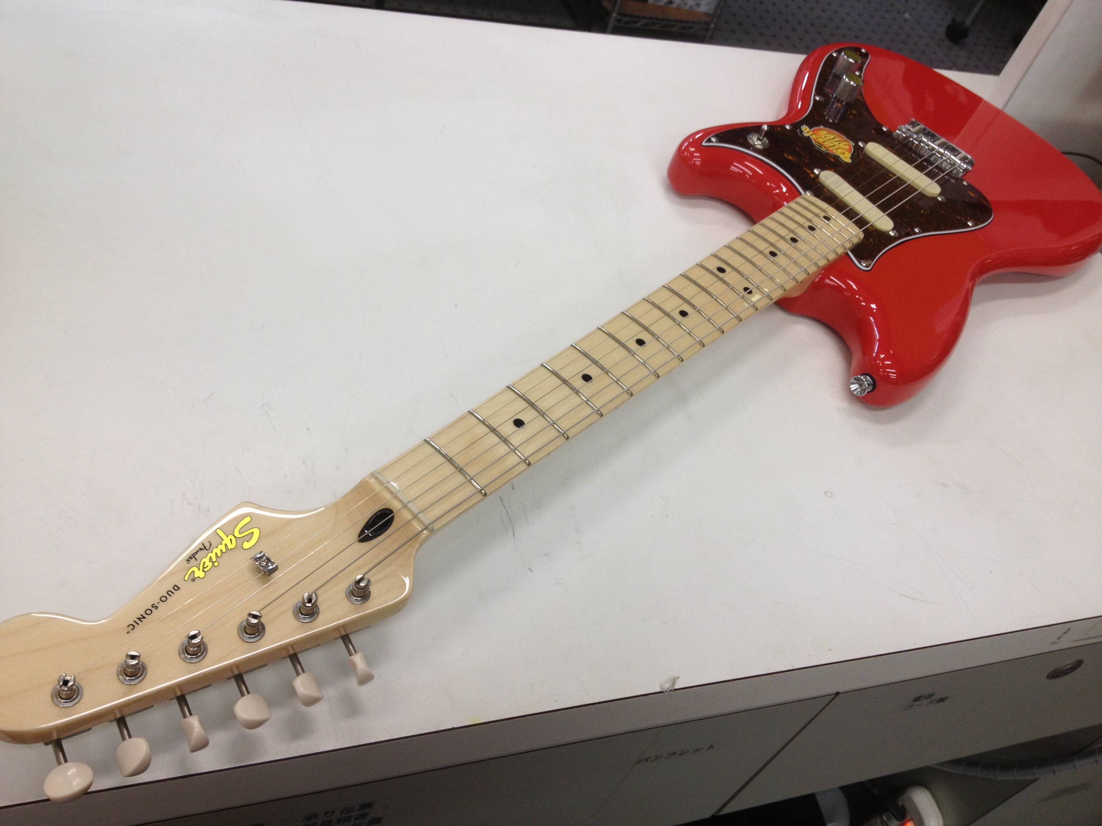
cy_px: 413
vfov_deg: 40.7
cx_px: 551
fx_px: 1114
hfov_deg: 52.6
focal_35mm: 35
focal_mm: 4.28
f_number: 2.4
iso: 50
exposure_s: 1/40
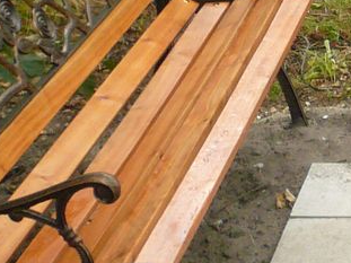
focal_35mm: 144
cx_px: 744
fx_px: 1460
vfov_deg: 10.2
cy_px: -35
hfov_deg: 11.9
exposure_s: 1/60
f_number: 2.8
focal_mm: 4.6
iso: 100
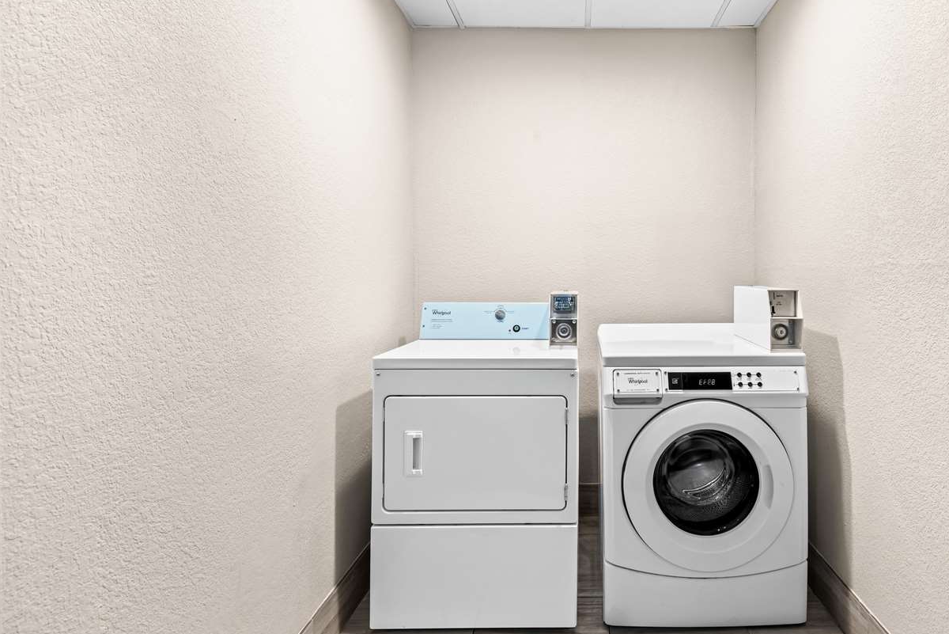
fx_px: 527
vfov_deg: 61.7
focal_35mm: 20
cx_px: 588
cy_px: 276
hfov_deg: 82.5
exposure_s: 1/1.25
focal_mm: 16
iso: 200
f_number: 9
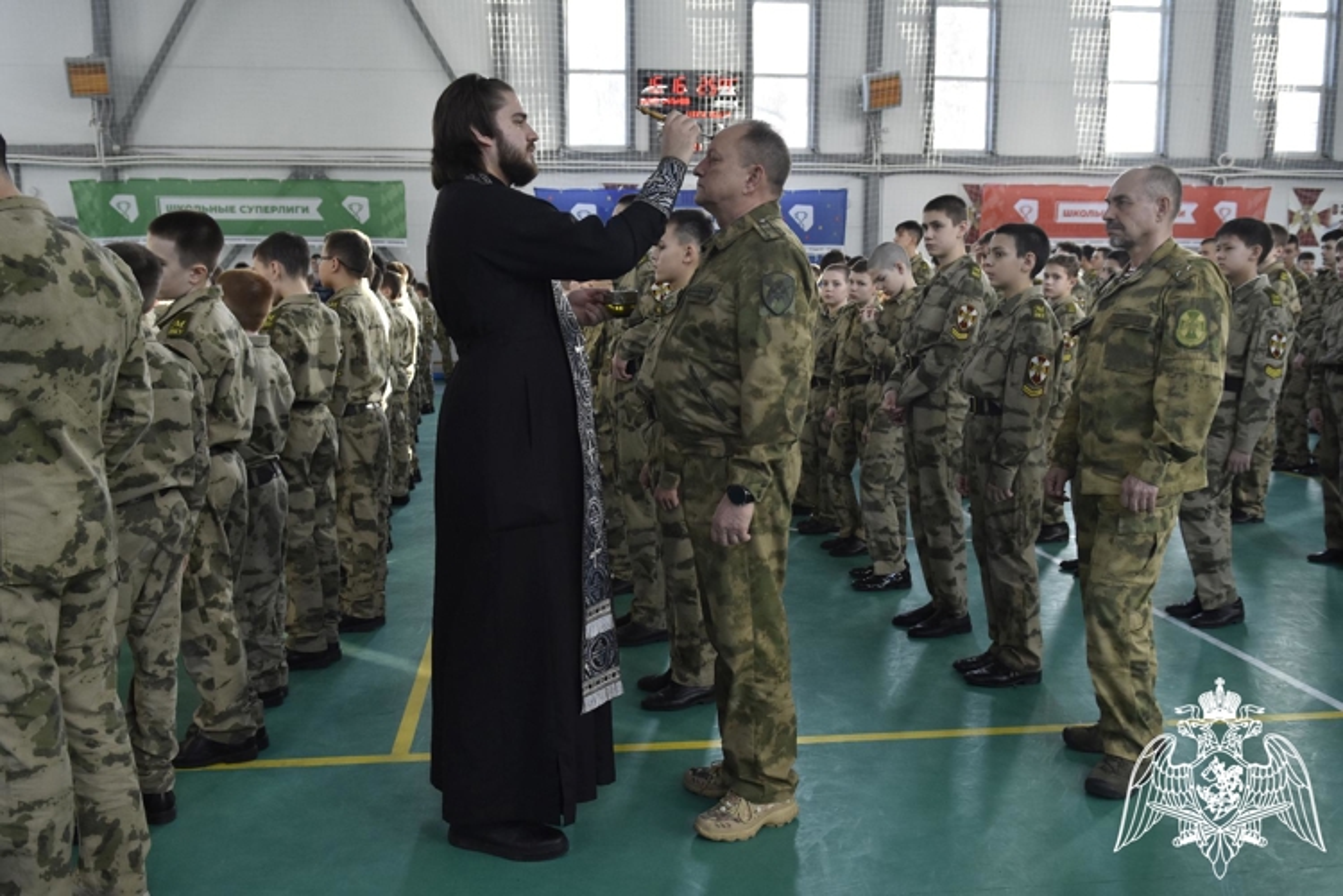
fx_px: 1119
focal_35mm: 30
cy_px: 448
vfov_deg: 43.6
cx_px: 672
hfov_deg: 61.9
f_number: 4
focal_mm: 20
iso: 800
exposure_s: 1/200
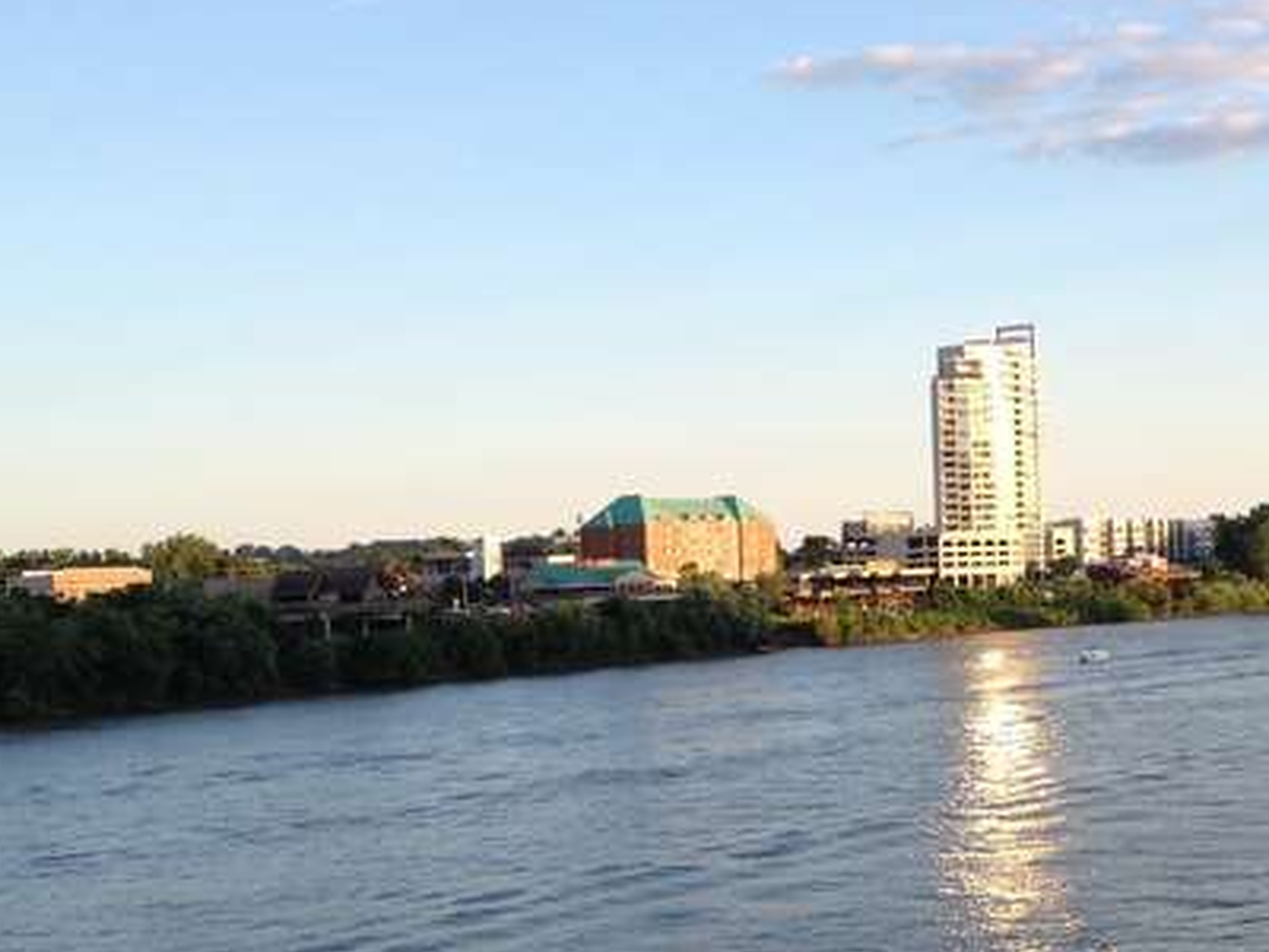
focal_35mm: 70
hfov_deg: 27.6
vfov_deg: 20.9
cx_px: 863
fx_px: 2566
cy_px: 638
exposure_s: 1/435
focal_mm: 4.28
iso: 50
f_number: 2.4
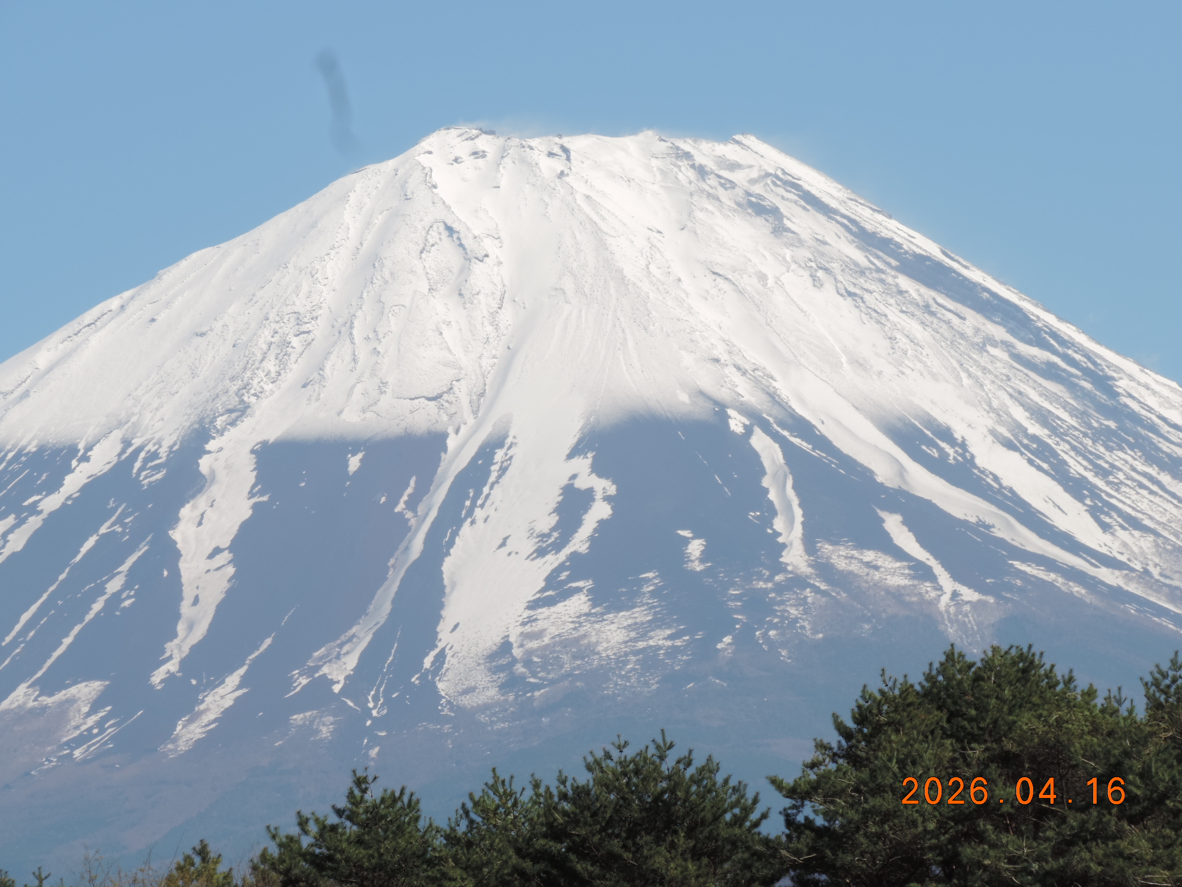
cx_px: 591
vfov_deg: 5.4
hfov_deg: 7.2
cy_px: 444
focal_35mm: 275
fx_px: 9390
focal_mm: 49
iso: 80
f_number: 7.5
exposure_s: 1/200
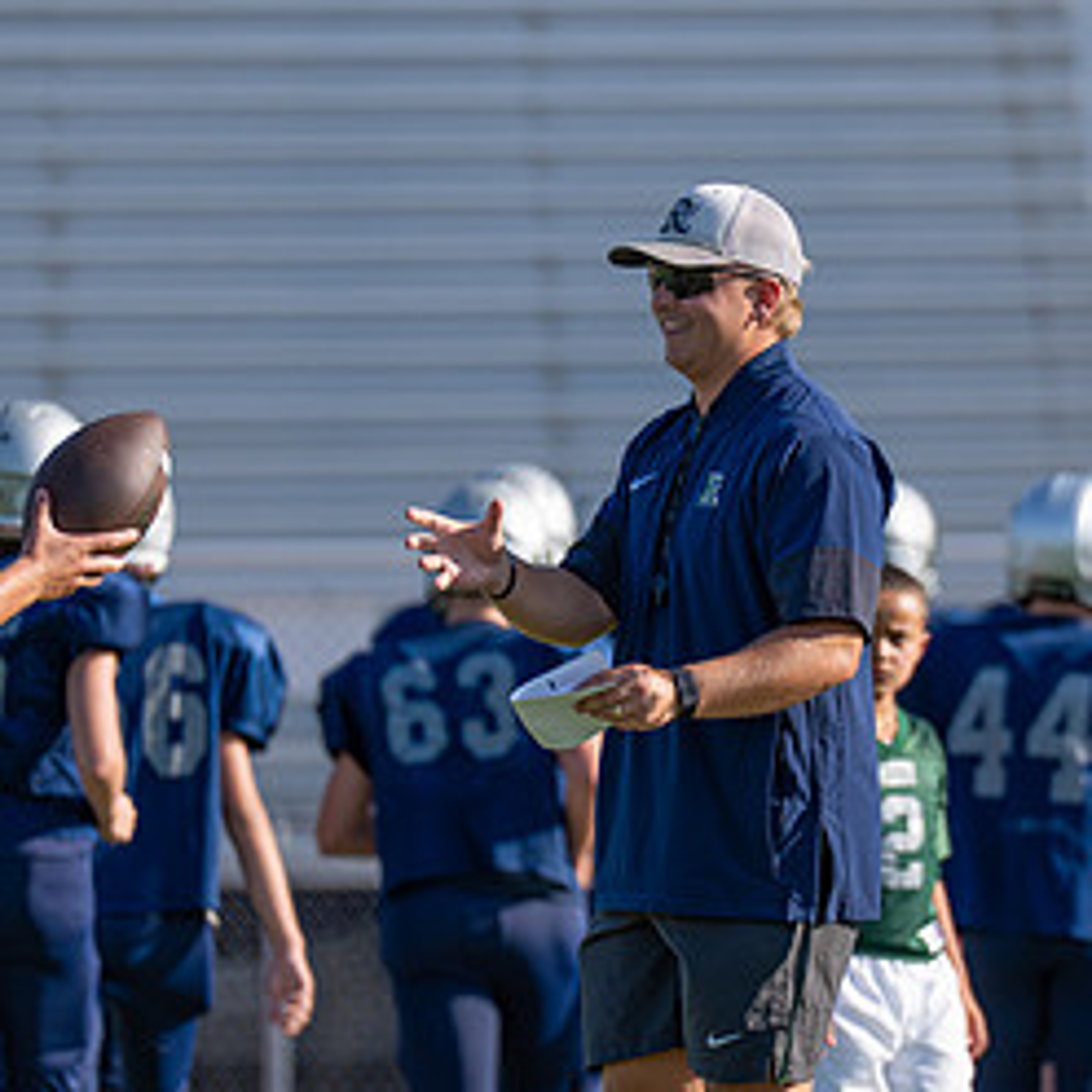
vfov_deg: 3.2
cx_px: 901
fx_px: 19487
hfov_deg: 3.2
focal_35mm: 546
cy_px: 751
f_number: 2.8
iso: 160
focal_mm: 200
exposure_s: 1/2000
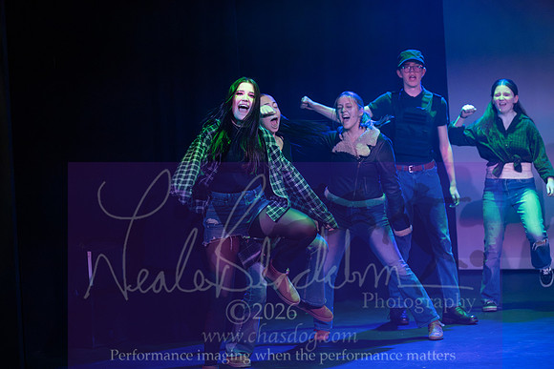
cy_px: 184
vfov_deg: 9.5
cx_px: 277
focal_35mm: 145
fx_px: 2232
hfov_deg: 14.2
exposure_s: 1/800
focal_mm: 145
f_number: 4
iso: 5000
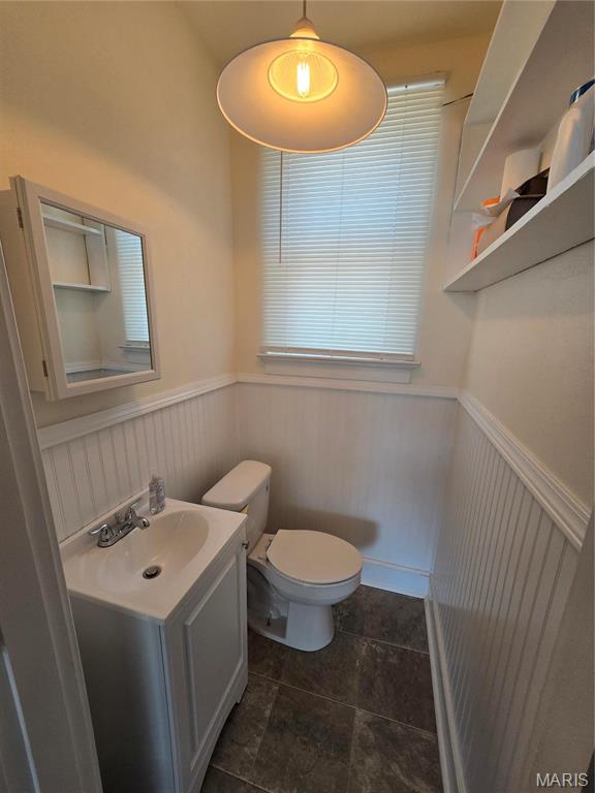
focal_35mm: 13
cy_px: 396
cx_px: 298
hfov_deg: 89.9
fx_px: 298
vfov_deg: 106.2
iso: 100
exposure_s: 1/60
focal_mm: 2.2
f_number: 2.2
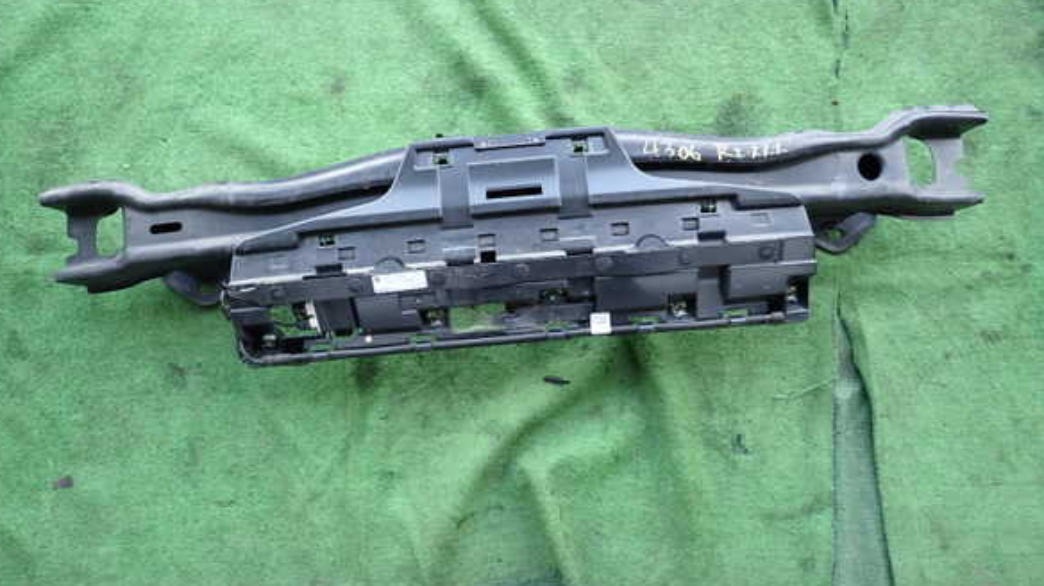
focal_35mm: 28
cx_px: 509
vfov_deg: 41.3
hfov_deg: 67.9
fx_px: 775
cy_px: 236
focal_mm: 4.5
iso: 100
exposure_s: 1/160
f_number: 2
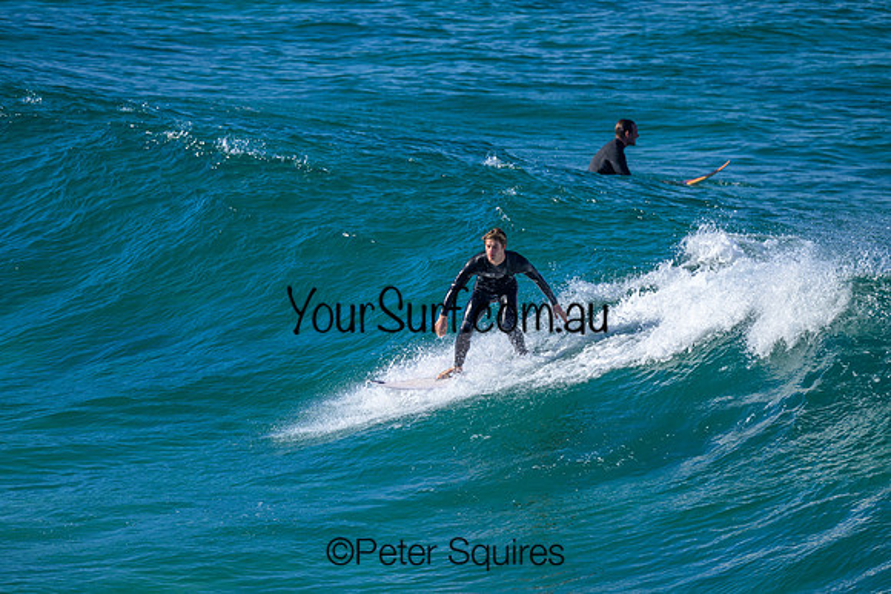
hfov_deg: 2.6
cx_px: 446
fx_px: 19804
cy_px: 297
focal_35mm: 800
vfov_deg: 1.7
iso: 500
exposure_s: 1/2000
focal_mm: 800
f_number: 6.3
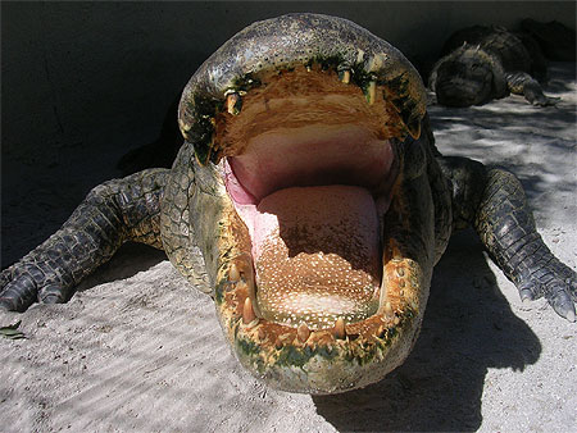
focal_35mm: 38
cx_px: 288
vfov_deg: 37.8
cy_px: 216
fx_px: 634
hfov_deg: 49.0
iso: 50
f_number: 2.8
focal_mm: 5.8
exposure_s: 1/1416
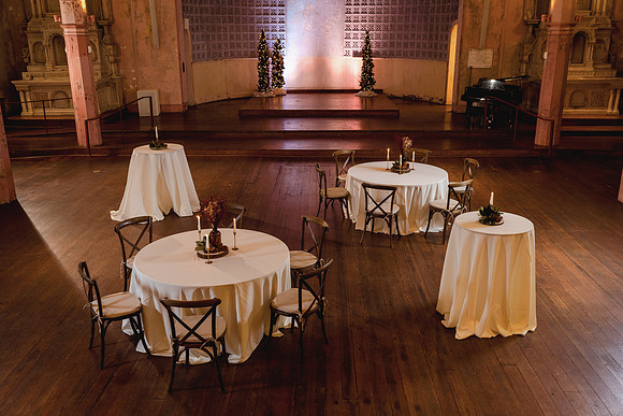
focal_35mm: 35
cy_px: 208
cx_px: 312
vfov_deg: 37.7
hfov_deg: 54.2
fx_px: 608
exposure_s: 1/20
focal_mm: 35
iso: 400
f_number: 5.6
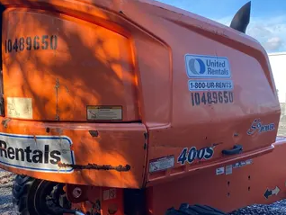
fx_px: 372
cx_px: 148
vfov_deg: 32.1
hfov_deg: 42.0
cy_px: 134
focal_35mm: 45
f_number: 1.8
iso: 32
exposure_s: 1/515
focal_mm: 4.25
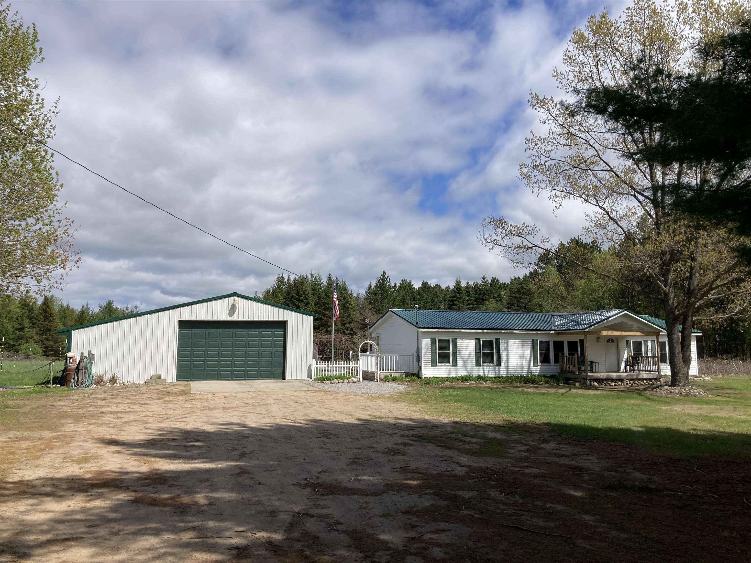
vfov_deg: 49.7
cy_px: 282
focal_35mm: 28
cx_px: 376
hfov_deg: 63.4
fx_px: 607
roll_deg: -0.7
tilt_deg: +6.2
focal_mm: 3.99
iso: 20
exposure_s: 1/3247
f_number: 1.8
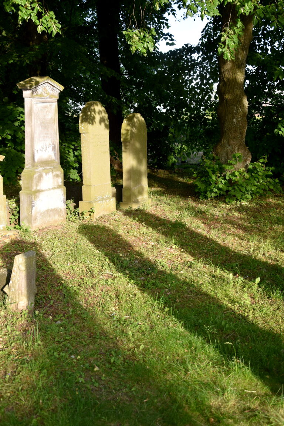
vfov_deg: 43.6
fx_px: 532
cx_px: 142
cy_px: 213
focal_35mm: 45
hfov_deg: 29.9
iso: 200
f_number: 5.6
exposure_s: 1/250
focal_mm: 30
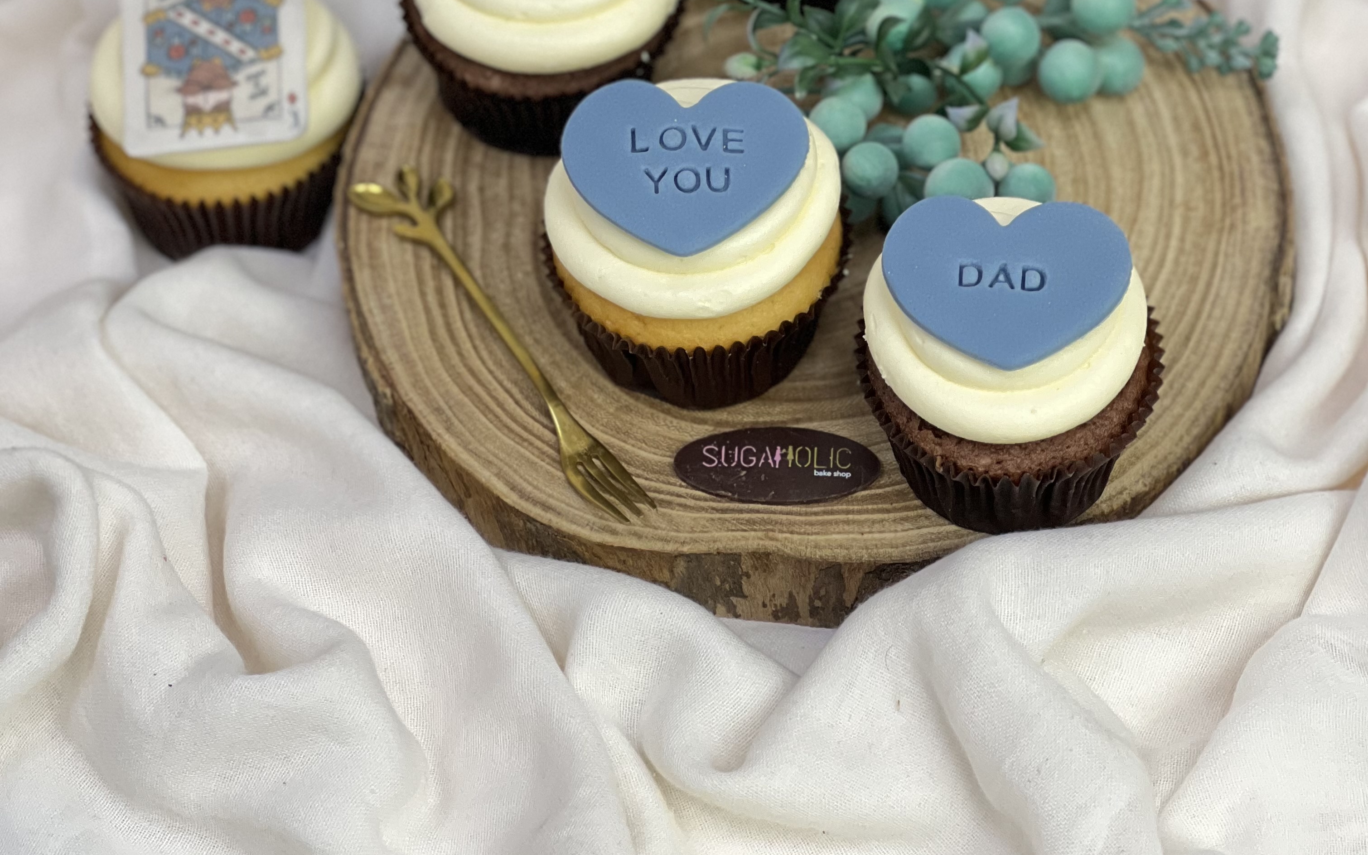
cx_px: 685
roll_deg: +1.9
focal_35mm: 109
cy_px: -18
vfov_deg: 11.9
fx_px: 4064
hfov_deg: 19.1
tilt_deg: -41.1
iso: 250
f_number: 2.8
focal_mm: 9
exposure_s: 1/100
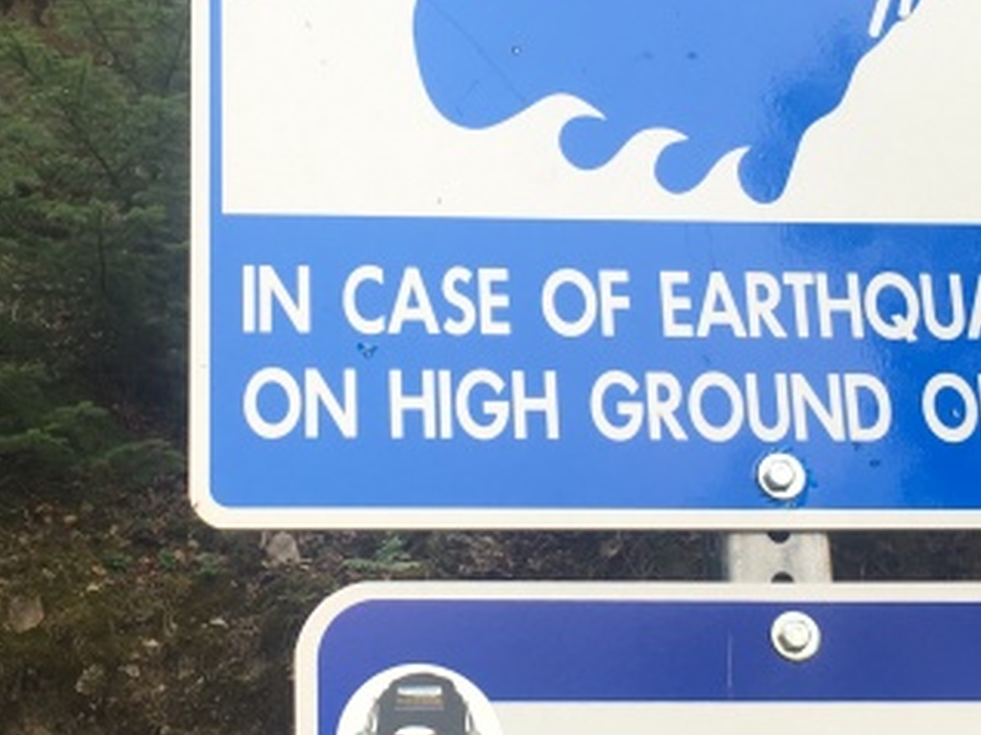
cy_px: 340
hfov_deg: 26.6
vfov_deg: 20.1
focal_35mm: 73
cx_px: 389
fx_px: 2067
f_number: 2.2
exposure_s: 1/188
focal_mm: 4.15
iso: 25
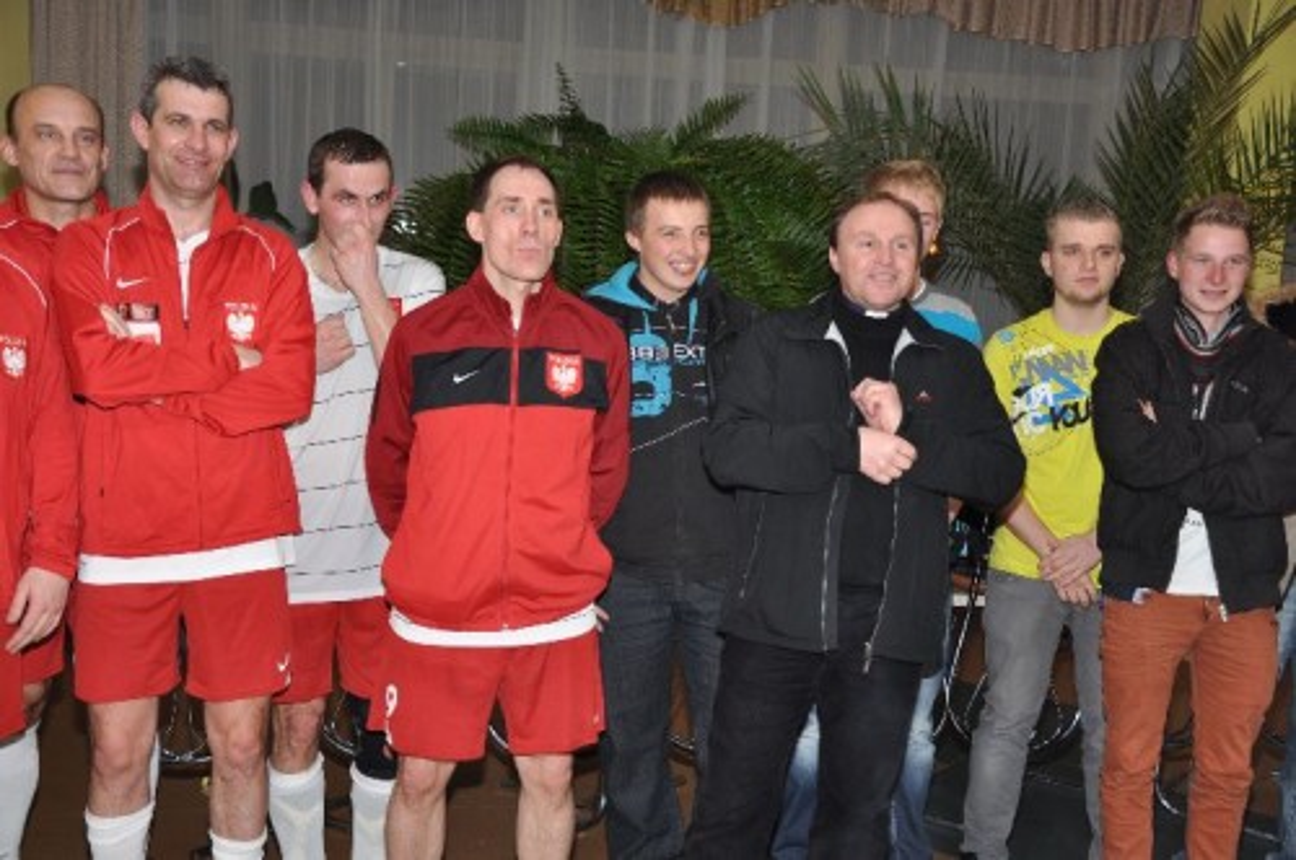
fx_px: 1510
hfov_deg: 46.5
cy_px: 430
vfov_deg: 31.8
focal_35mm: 42
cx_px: 648
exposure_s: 1/60
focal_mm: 28
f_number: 4
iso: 200
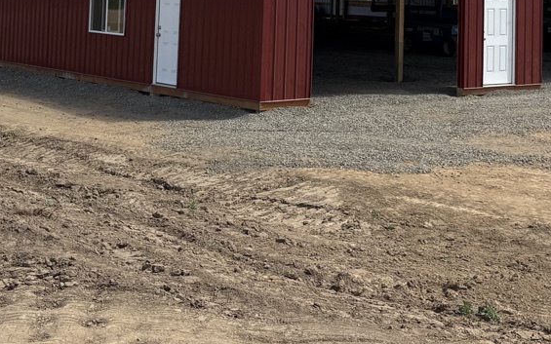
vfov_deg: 15.8
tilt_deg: +5.7
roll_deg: -0.5
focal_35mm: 78
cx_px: 404
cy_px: -115
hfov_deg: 26.2
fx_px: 1171
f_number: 1.6
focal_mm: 5.96
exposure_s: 1/4065
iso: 50
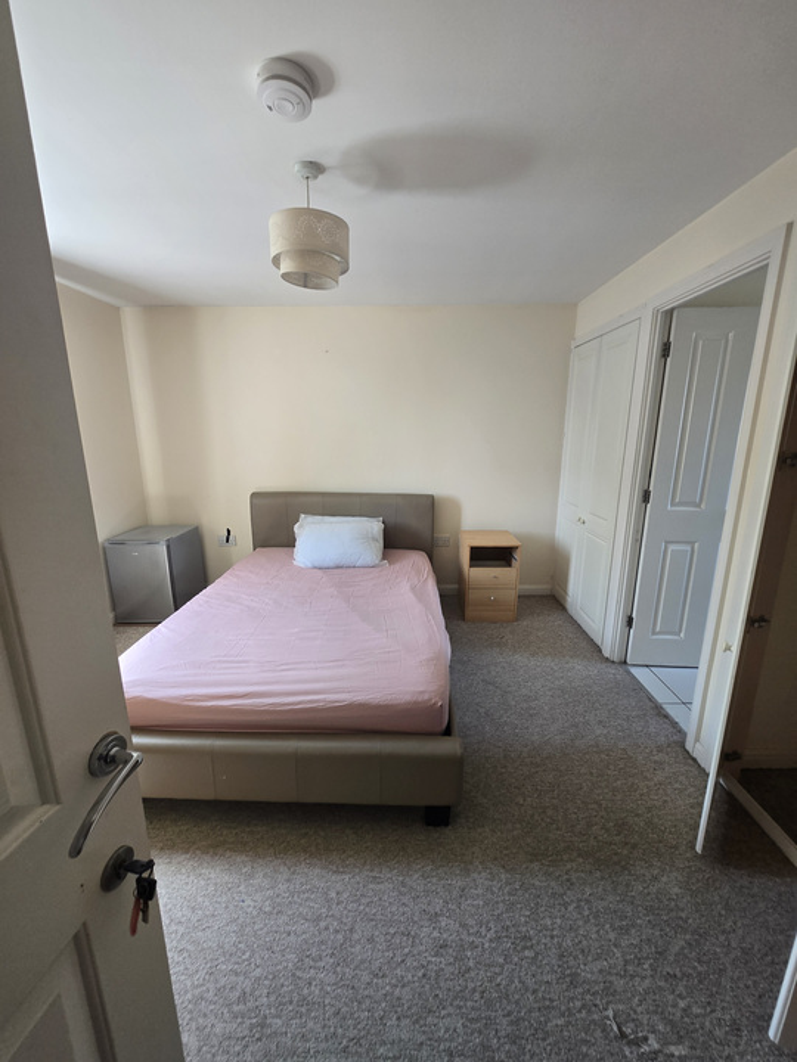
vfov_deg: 106.2
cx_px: 398
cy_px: 531
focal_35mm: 13
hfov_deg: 89.9
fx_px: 399
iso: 100
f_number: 2.2
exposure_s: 1/50
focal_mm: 1.7
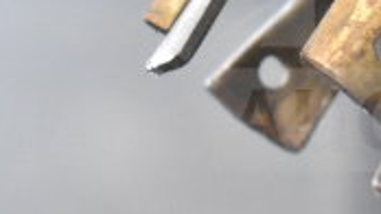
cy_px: -1
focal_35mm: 303
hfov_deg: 7.1
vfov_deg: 4.0
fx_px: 3060
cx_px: 455
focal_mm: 55
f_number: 5.6
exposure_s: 1/100
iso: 8000
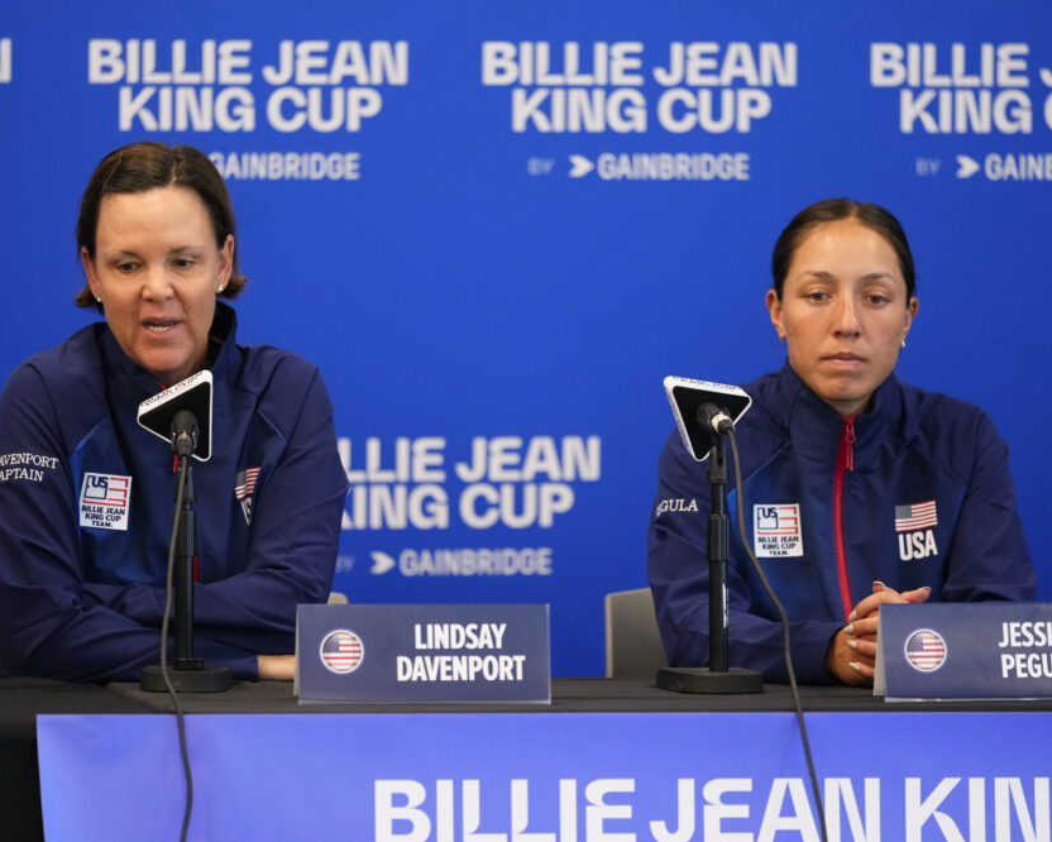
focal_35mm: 231
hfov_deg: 8.4
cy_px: 412
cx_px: 527
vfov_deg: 6.7
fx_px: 7194
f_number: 2.8
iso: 3200
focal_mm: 200
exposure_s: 1/400
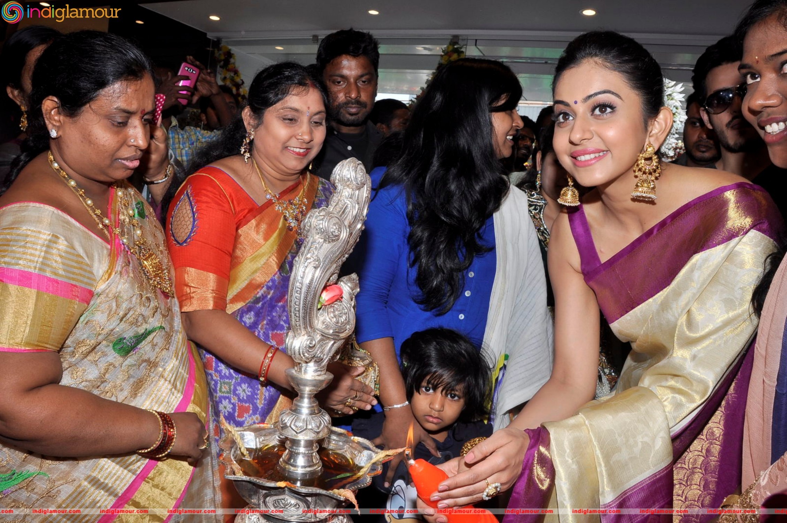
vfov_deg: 47.8
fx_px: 590
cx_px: 394
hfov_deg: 67.4
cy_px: 262
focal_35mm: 27
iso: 200
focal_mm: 18
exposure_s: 1/125
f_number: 14
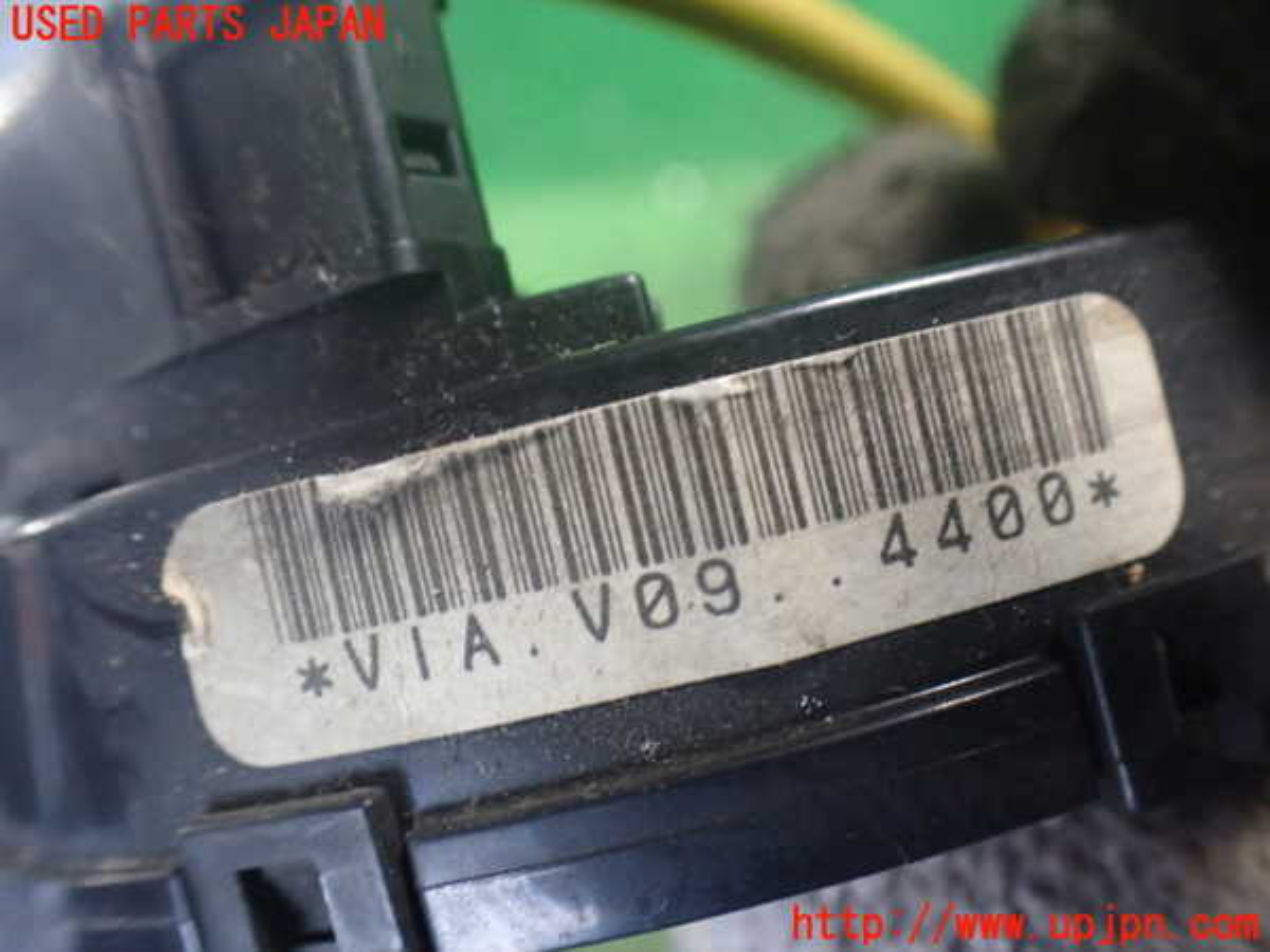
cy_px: 476
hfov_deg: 60.0
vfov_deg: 46.8
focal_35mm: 30
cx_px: 635
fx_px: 1101
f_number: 2.3
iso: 800
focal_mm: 5.4
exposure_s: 1/40
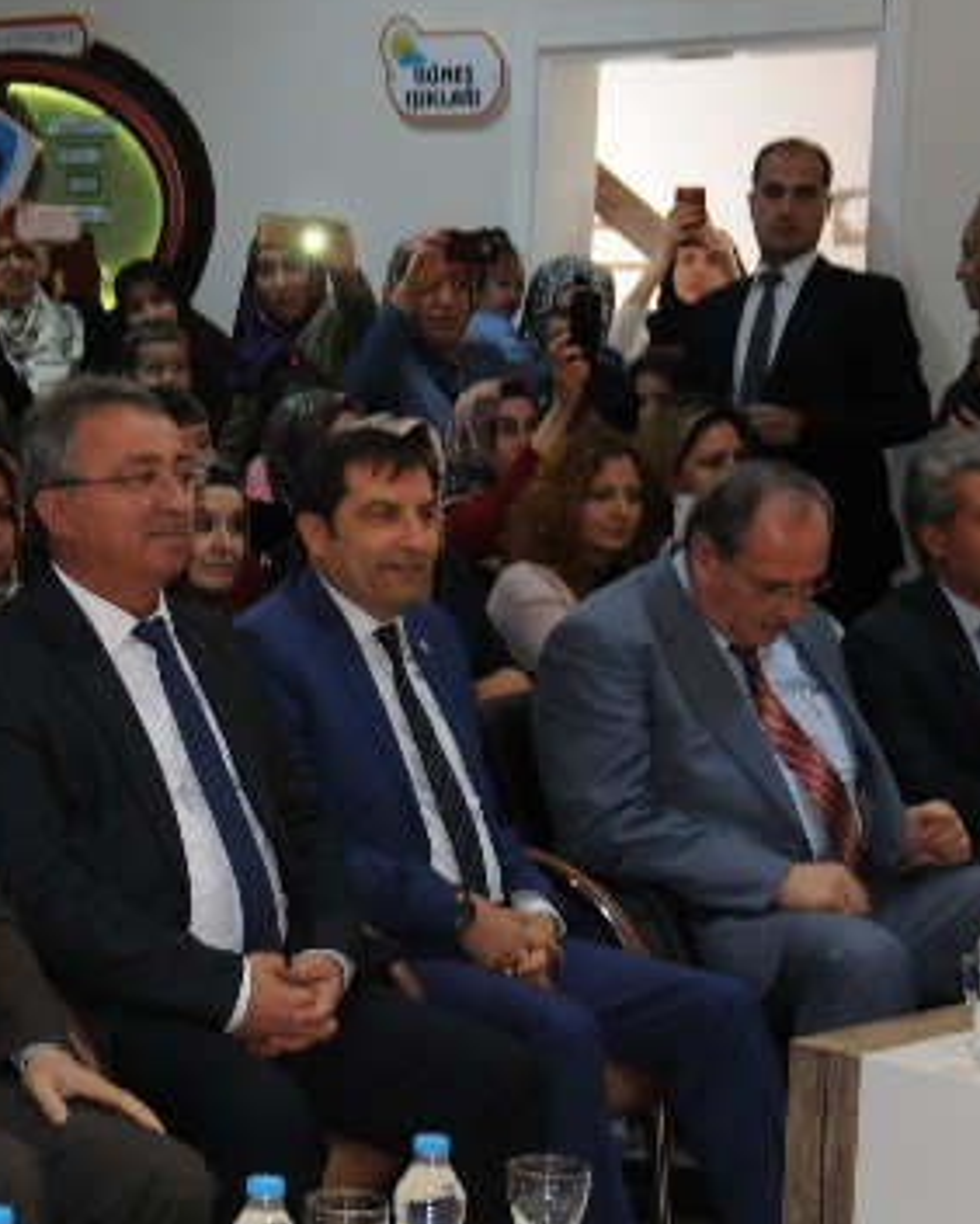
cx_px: 66
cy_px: 603
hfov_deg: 16.5
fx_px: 3333
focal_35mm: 92
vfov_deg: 20.8
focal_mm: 36
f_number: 3.5
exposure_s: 1/40
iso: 800
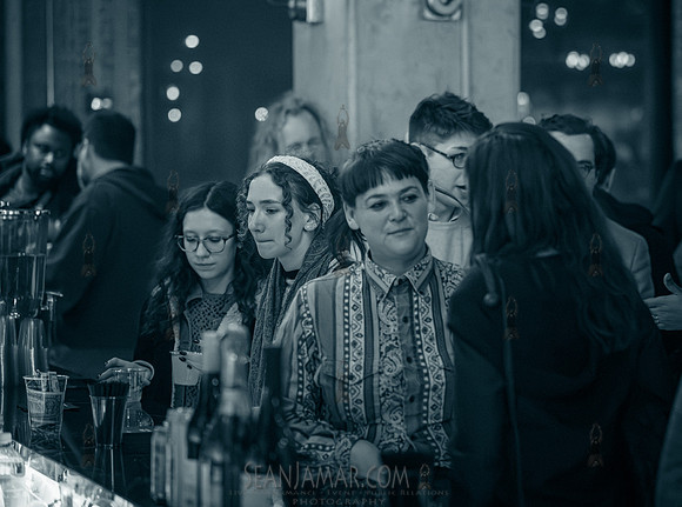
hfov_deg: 17.2
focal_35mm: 115
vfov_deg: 12.8
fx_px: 2251
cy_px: 239
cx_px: 410
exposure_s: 1/250
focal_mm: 99
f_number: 2.8
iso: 16000
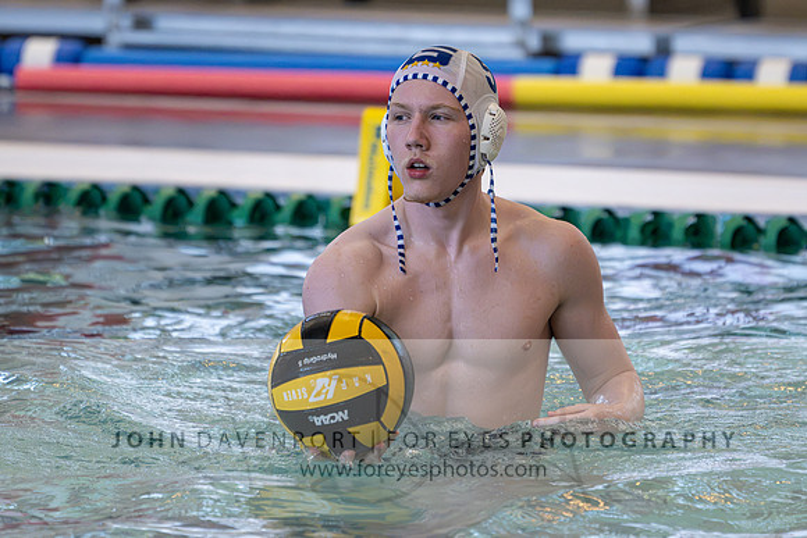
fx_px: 9142
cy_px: 197
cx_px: 432
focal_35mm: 408
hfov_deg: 5.1
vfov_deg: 3.4
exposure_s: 1/1000
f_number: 4
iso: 10000
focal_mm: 280
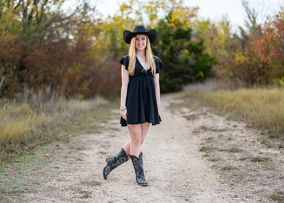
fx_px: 472
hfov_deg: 33.5
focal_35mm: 59
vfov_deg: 24.2
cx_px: 138
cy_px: 104
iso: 100
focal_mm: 50
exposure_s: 1/2000
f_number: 1.2
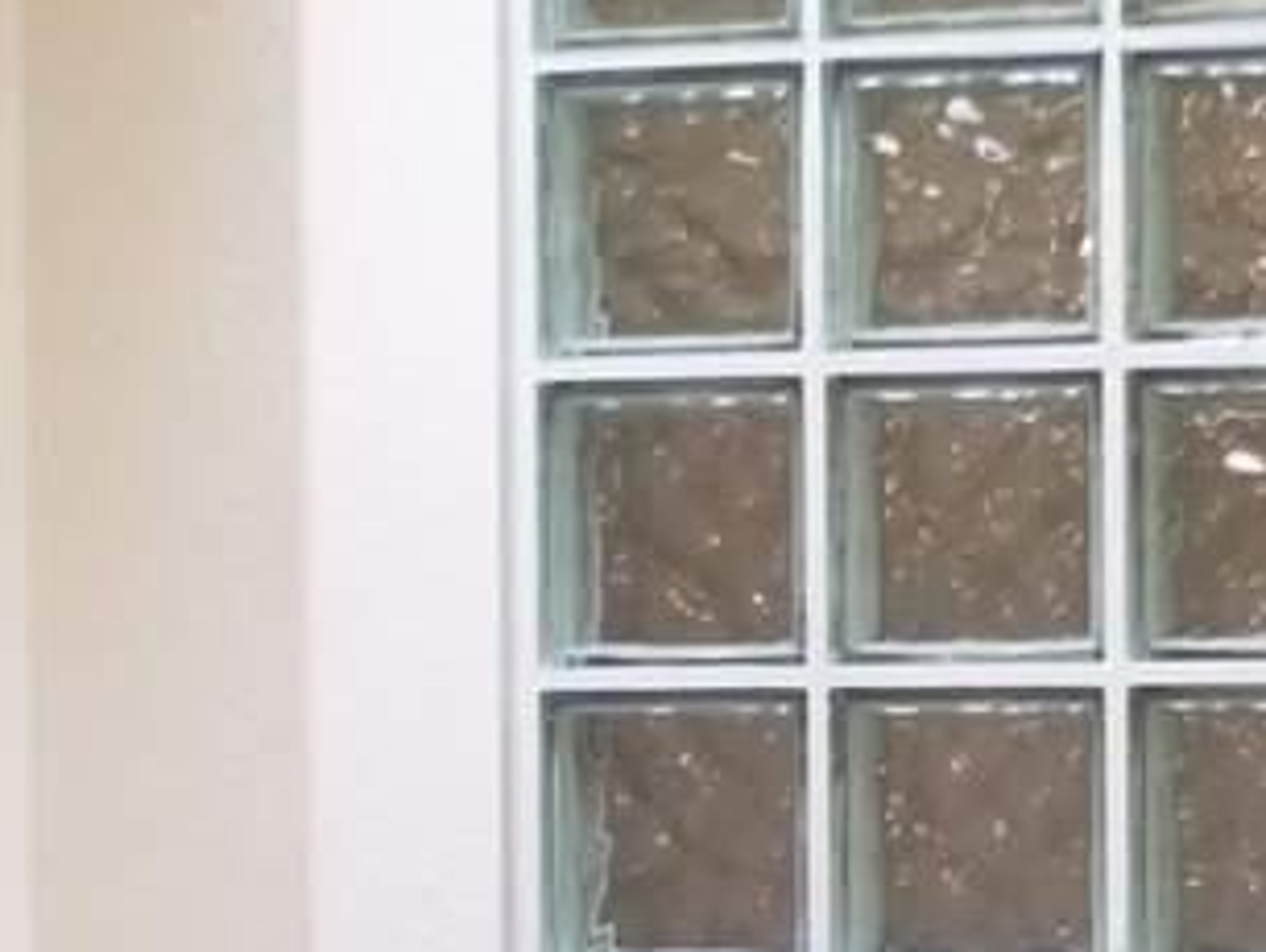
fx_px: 3184
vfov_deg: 16.4
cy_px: 1084
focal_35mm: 87
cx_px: 819
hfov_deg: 22.4
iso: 100
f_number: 1.7
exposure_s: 1/60
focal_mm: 4.25
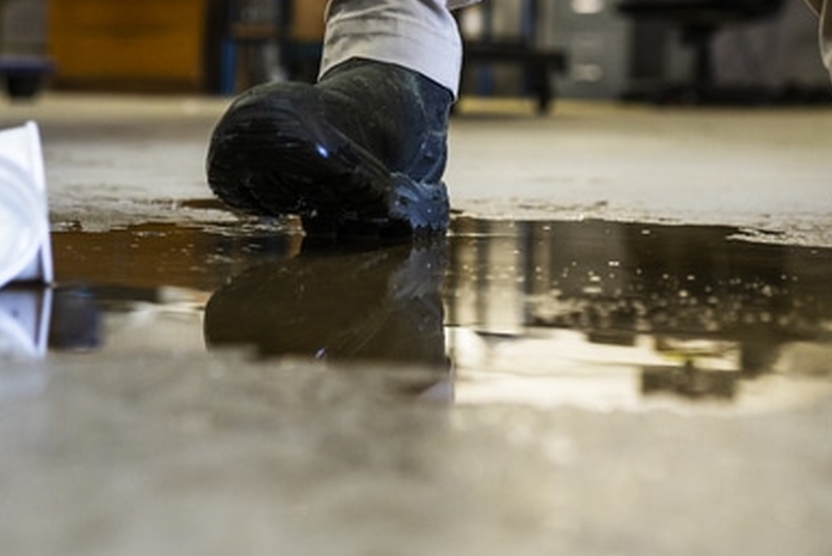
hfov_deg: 21.6
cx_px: 519
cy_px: 57
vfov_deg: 14.4
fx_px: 2173
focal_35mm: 94
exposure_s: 1/60
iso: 1250
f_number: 3.5
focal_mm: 50
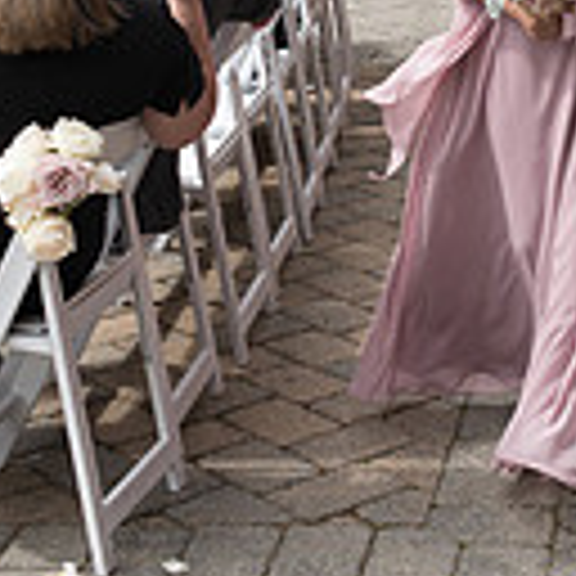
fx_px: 2108
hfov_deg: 15.3
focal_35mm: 112
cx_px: 549
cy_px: -83
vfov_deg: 15.1
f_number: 2.8
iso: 64
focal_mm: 29
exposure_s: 1/640
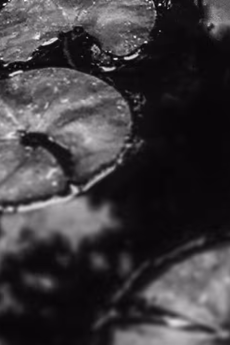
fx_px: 2923
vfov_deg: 6.4
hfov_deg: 4.4
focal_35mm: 305
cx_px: -312
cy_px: -547
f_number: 7.1
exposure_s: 1/100
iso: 800
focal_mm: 36
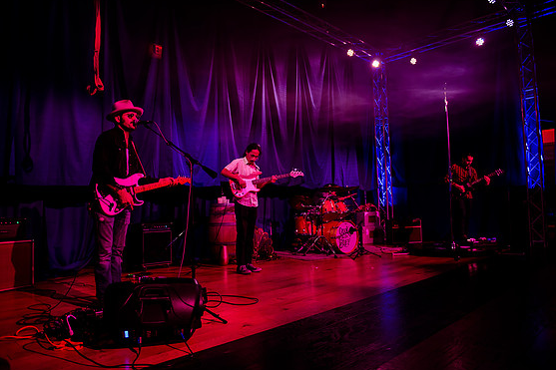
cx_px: 273
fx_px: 386
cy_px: 185
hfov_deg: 71.5
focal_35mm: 25
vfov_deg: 51.3
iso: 800
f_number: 2.8
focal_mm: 24
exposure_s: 1/40
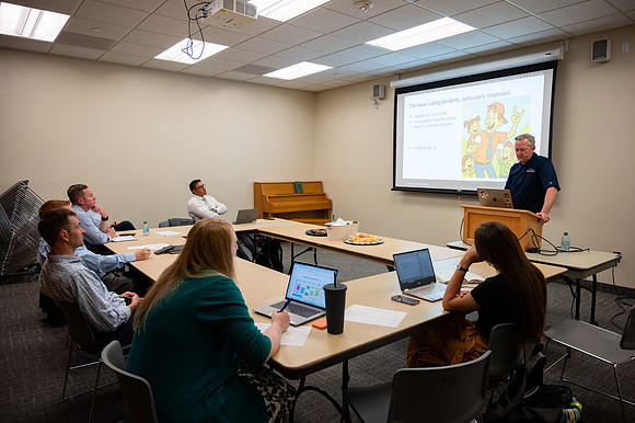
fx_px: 423
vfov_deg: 53.1
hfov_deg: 73.8
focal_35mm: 24
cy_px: 212
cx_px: 318
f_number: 4
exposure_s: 1/250
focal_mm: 24
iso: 1250
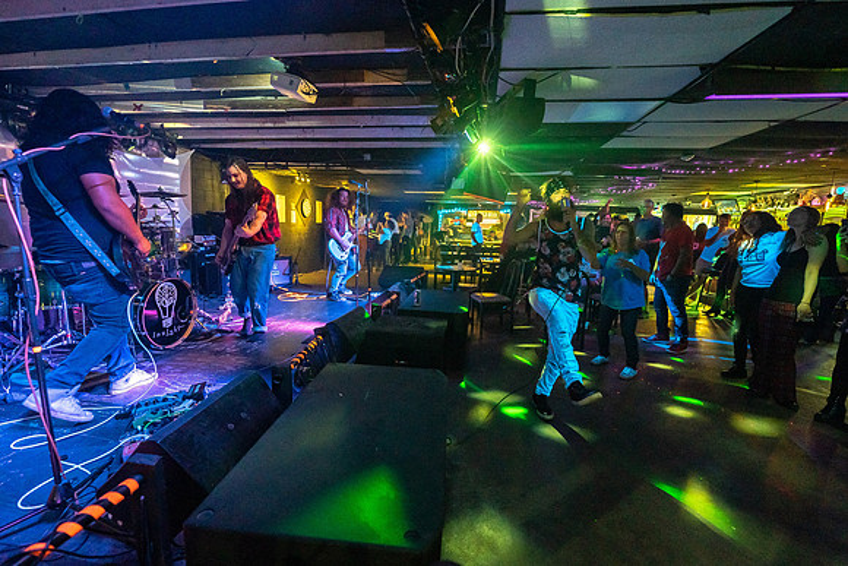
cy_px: 283
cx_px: 424
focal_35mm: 15
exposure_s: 1/250
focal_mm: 14
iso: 3200
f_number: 2.8
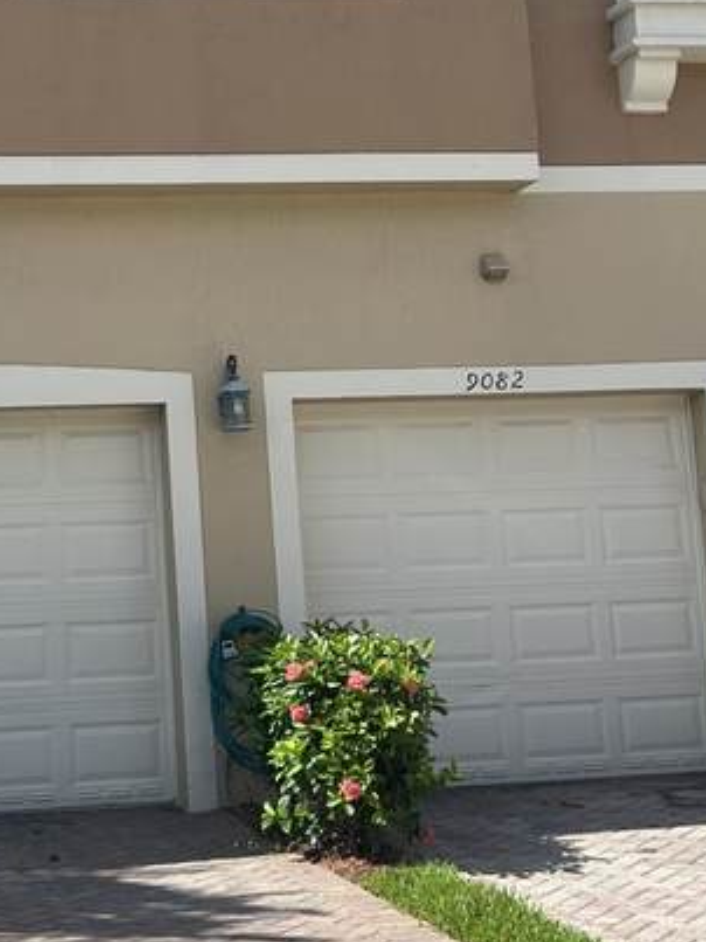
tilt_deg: +7.8
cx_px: 42
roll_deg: +1.4
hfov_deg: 22.9
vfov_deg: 31.1
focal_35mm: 62
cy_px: 360
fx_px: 1687
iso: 50
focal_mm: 5.7
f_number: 1.5
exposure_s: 1/3356
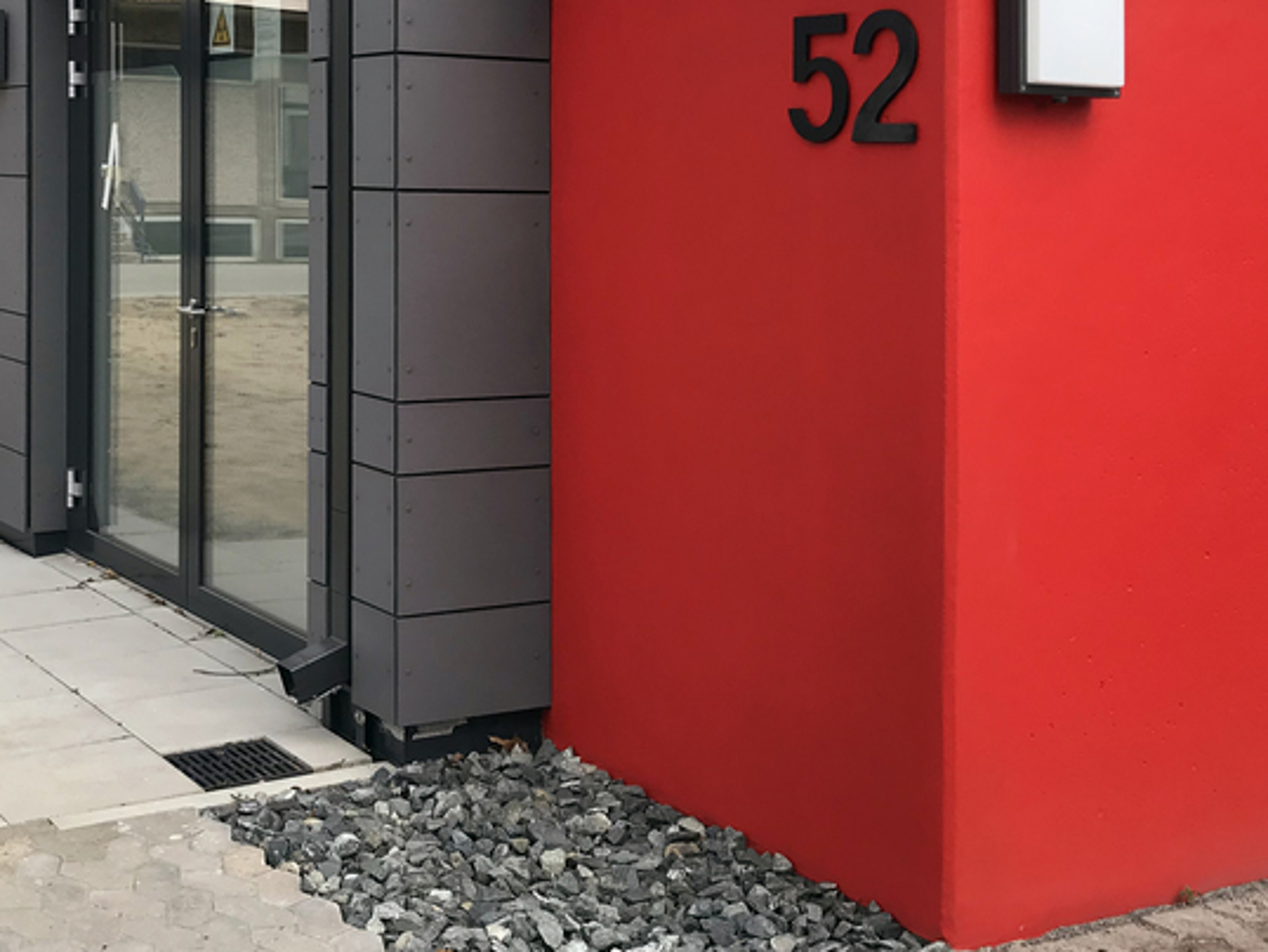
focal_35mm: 52
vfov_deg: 27.3
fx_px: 1906
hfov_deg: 36.6
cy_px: 148
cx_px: 474
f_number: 1.8
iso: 20
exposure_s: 1/818
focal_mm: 3.99
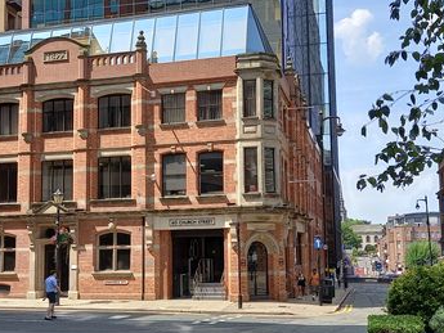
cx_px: 201
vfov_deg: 48.3
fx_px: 372
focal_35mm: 29
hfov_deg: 61.5
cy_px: 170
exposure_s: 1/414
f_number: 2
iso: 25
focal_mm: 4.6
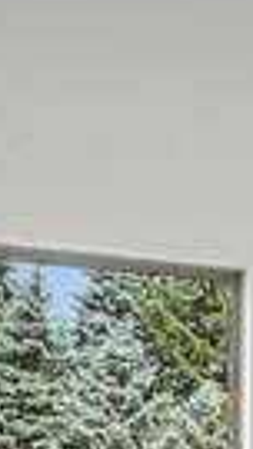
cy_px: 602
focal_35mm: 111
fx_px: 1323
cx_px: 886
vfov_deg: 17.9
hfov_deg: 8.2
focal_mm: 14
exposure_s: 1/8
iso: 100
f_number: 9
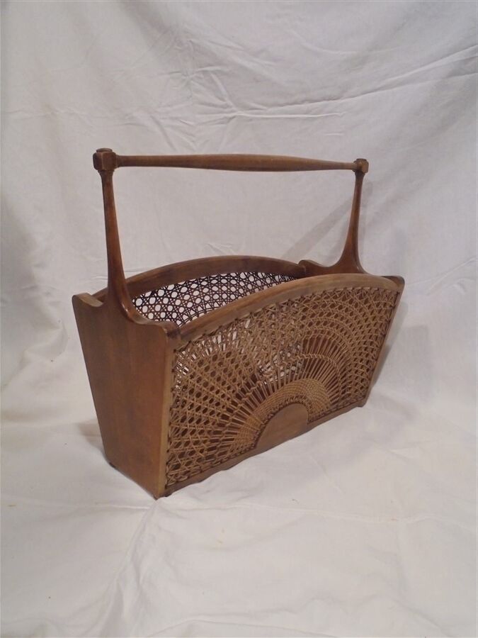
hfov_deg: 48.2
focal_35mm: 29
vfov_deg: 61.7
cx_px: 239
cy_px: 319
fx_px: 534
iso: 400
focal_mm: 5.3
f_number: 3.7
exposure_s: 1/13
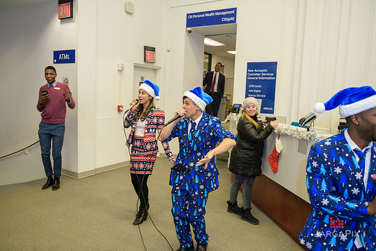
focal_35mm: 29
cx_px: 188
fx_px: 303
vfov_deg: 45.0
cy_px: 126
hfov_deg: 63.6
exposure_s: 1/125
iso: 1000
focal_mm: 29
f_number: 3.2
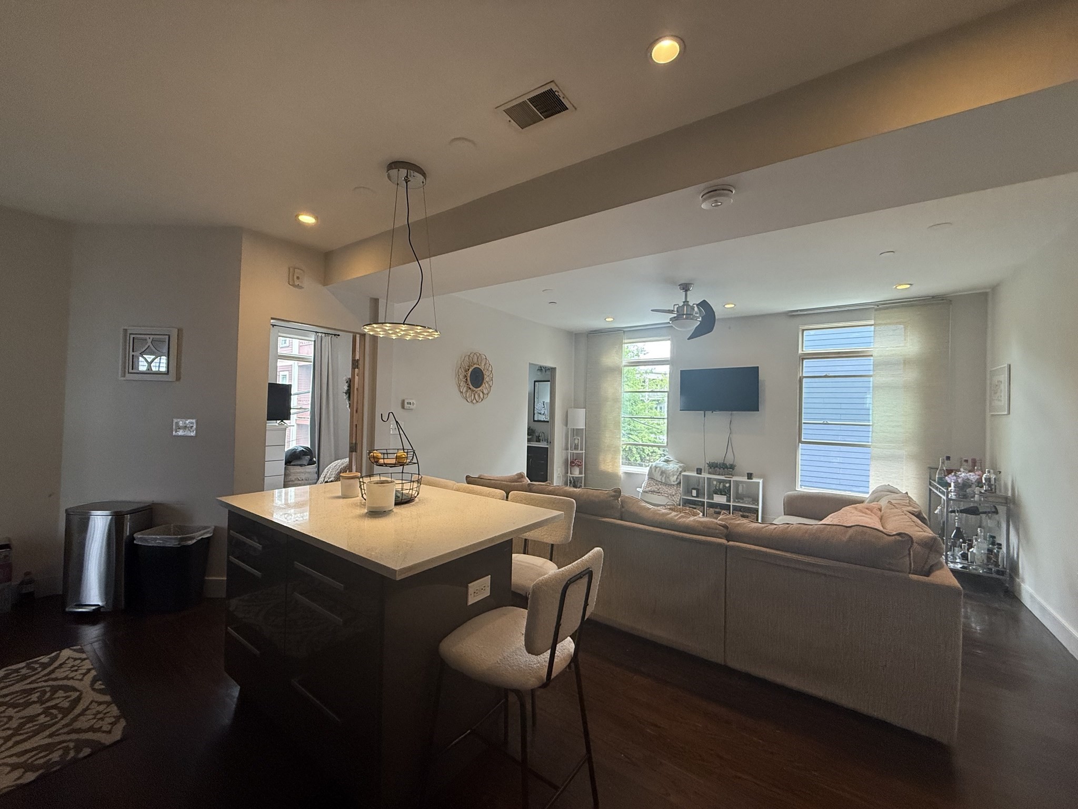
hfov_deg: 102.1
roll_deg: -1.4
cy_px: 404
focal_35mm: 14
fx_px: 436
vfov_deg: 85.7
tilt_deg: +1.3
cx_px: 539
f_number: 2.2
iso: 250
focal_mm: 2.22
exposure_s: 1/120
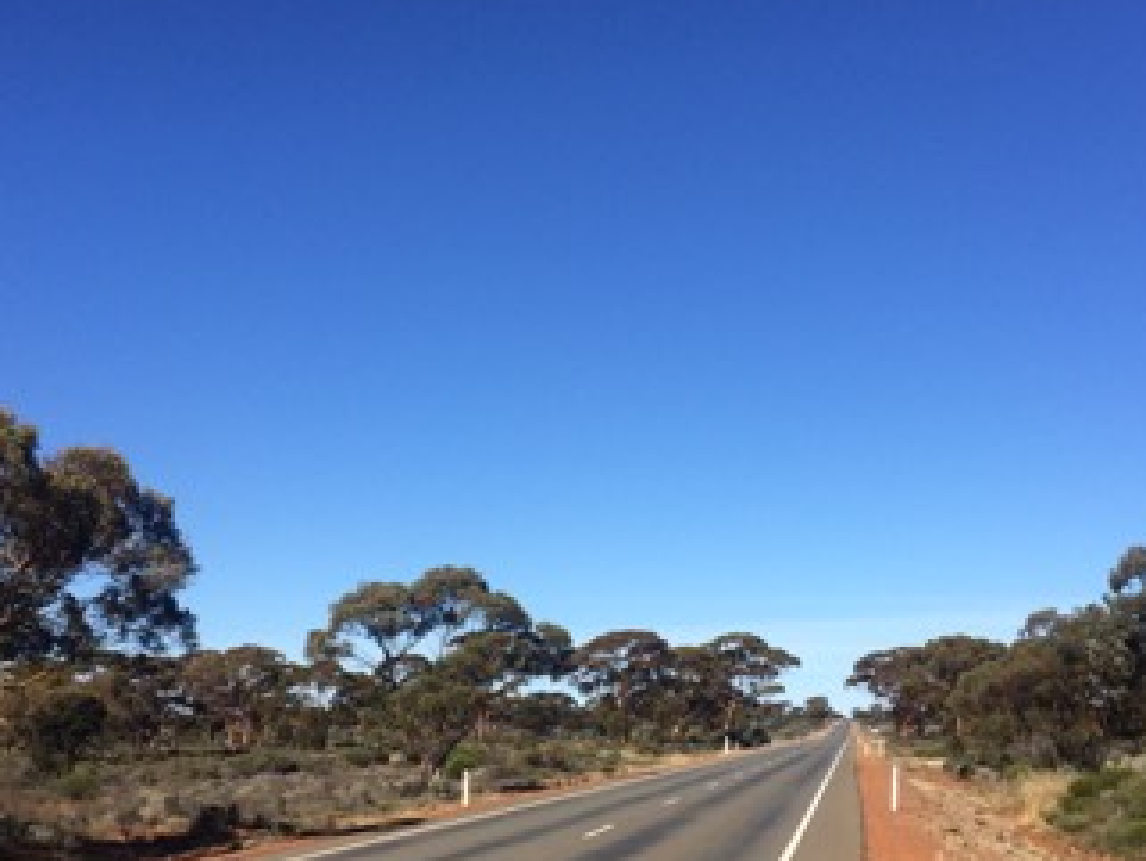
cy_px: 572
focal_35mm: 47
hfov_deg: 40.4
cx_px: 585
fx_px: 1557
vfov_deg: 30.7
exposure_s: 1/2564
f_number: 2.2
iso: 32
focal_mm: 4.15
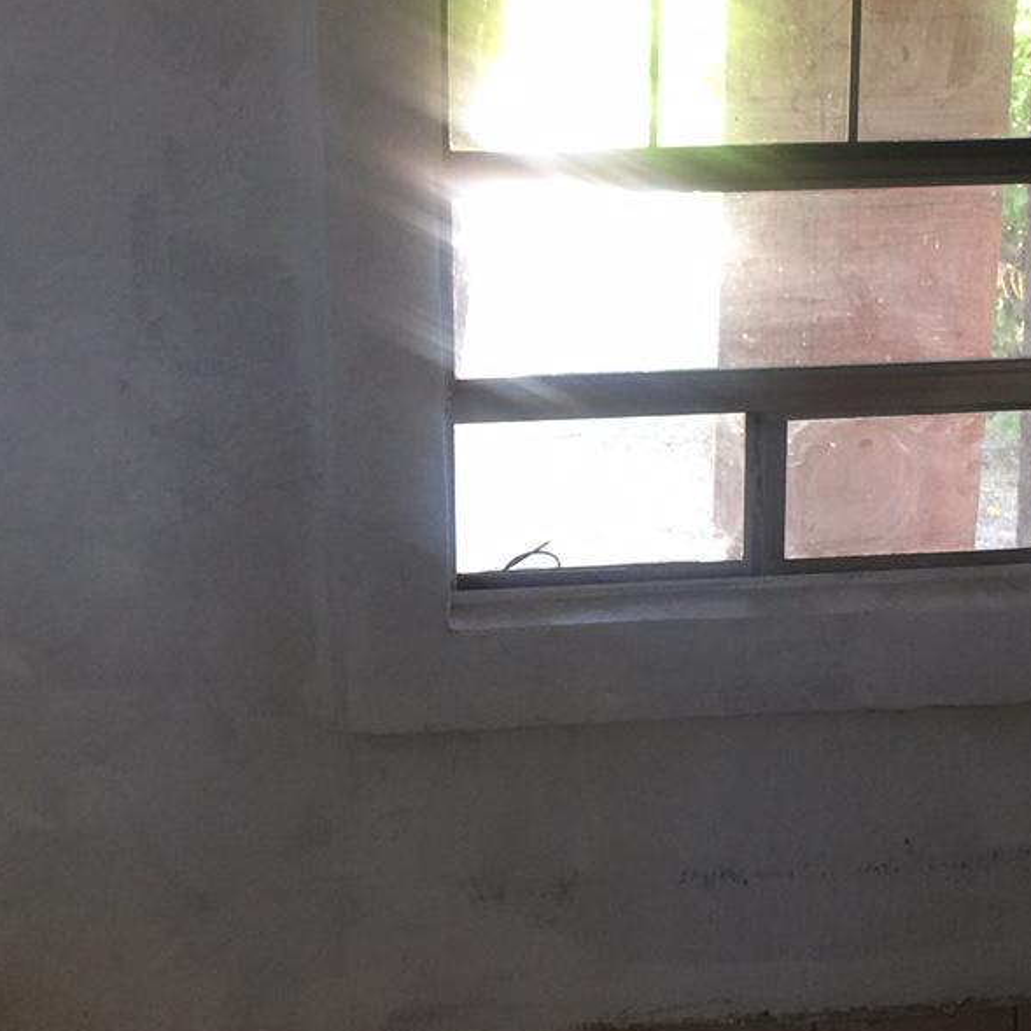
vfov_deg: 24.2
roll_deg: +0.1
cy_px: 364
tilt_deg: -12.1
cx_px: 497
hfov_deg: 24.3
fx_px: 2392
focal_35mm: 71
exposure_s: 1/33
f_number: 2.2
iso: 50
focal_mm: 4.15
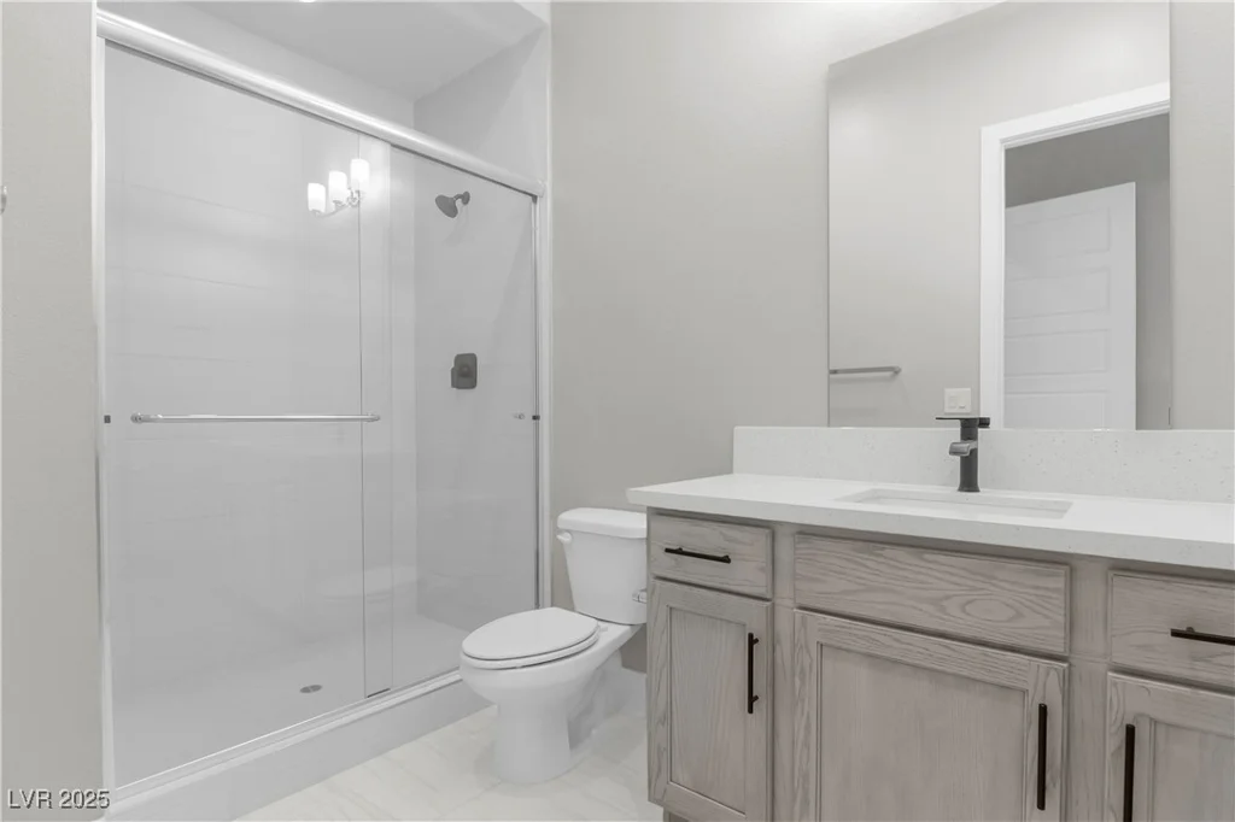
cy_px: 411
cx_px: 618
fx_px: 617
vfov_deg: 67.3
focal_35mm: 18
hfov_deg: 90.0
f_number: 8
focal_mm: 12
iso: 4000
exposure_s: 1/50
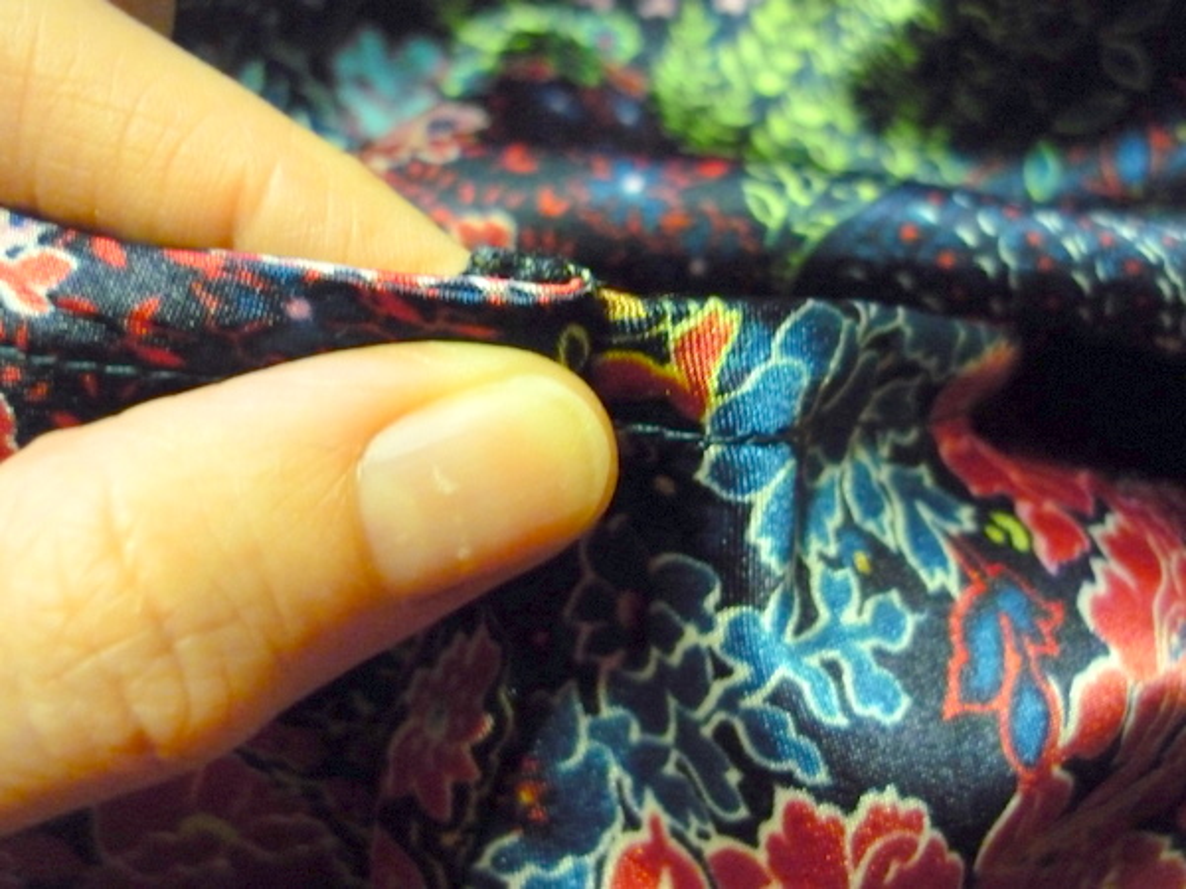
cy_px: 444
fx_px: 1131
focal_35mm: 33
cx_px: 593
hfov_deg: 55.4
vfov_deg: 42.9
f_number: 2.8
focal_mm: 5.5
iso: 800
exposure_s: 1/25
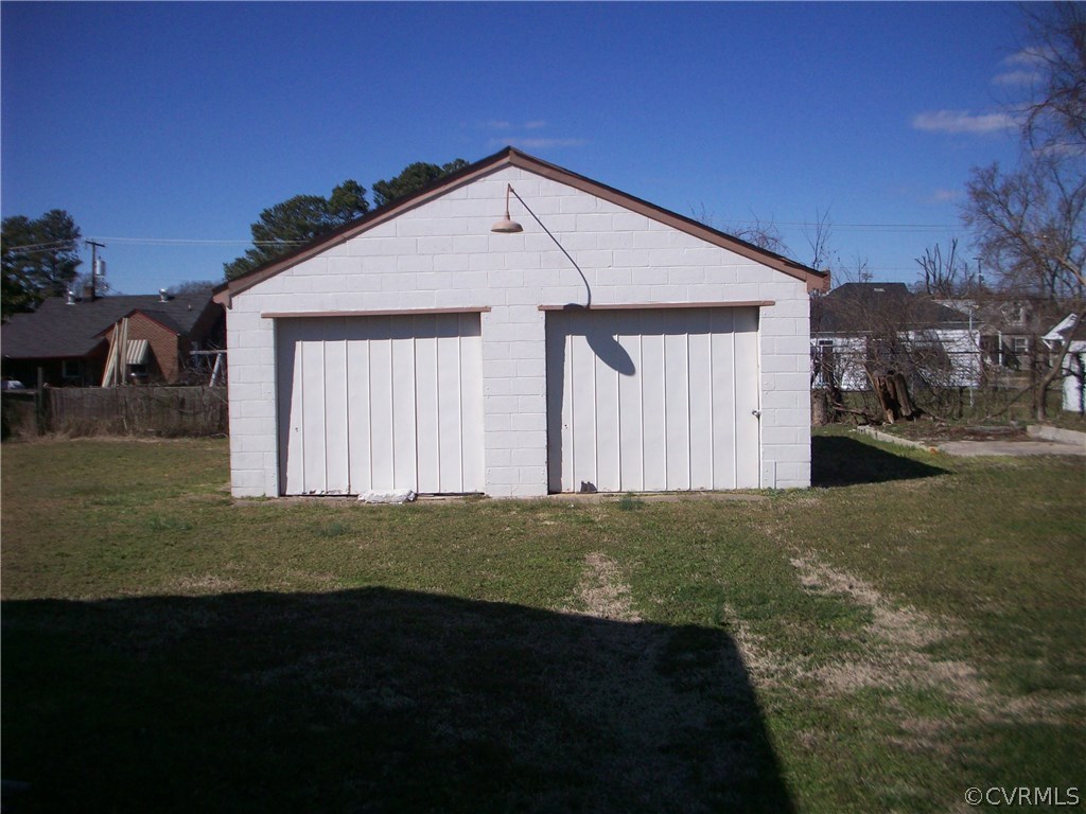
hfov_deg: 50.1
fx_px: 1161
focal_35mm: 37
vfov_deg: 38.7
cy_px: 407
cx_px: 543
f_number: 5.6
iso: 80
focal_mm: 6.2
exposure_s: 1/687
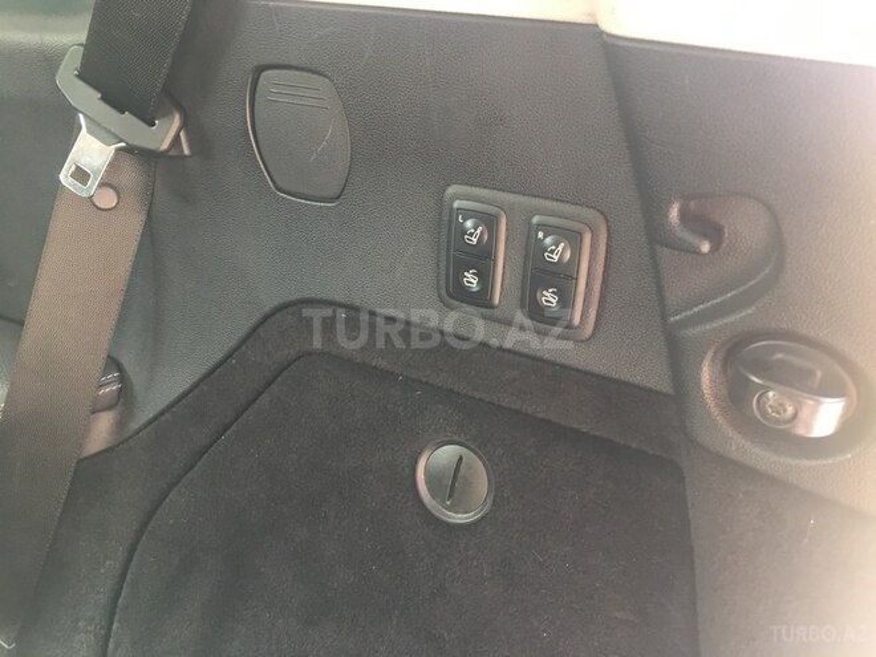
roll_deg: -0.6
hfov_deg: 61.7
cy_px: 328
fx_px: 734
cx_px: 438
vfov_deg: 48.2
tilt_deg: -29.1
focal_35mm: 29
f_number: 2.2
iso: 100
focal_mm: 4.15
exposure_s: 1/33
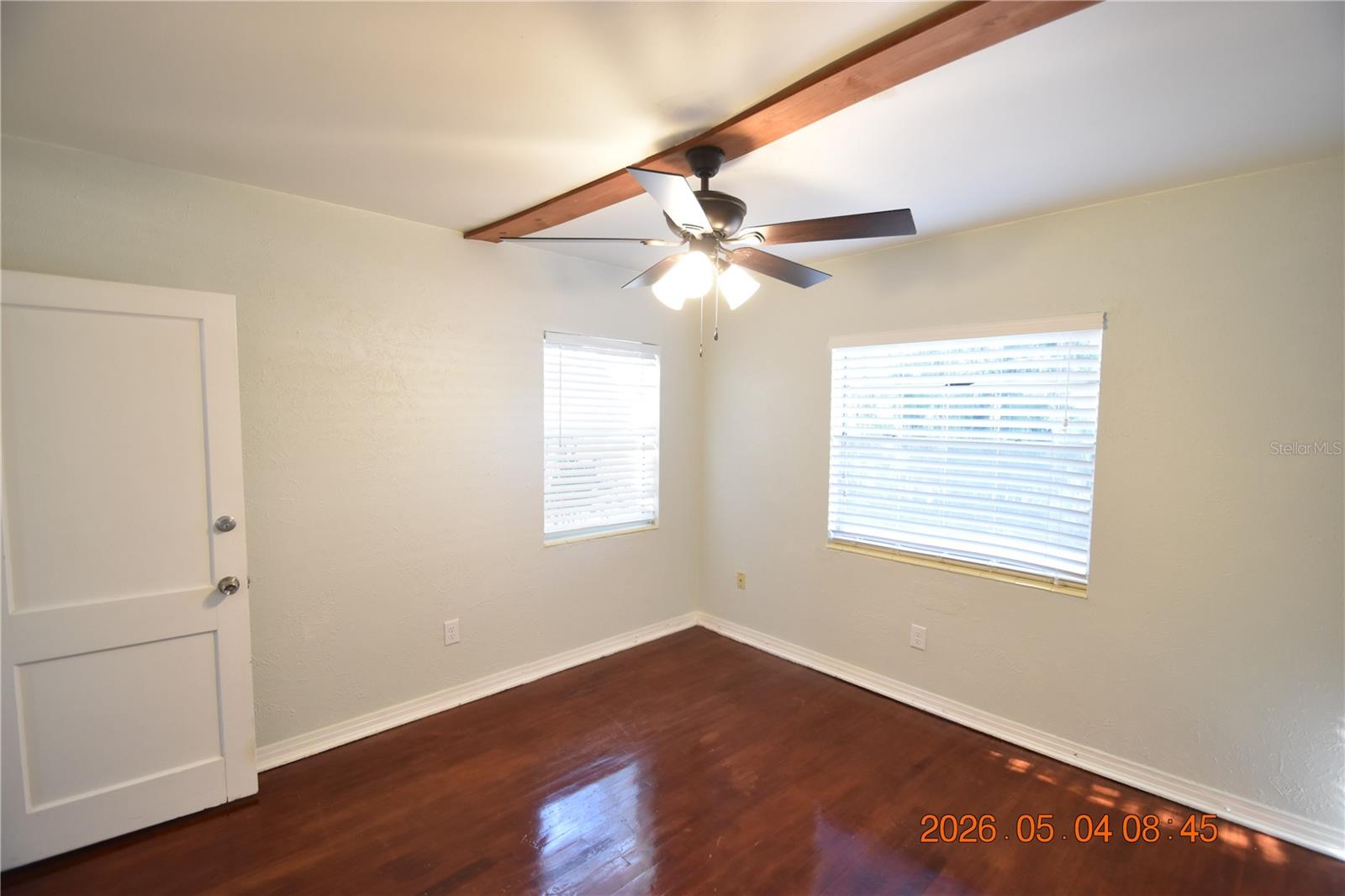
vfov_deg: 77.3
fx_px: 560
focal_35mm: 15
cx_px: 672
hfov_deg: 100.4
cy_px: 448
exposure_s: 1/30
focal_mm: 10
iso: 800
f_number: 3.5
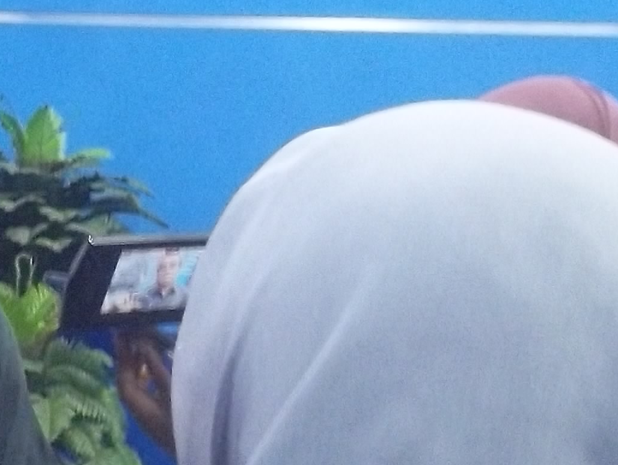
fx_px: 2341
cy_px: 279
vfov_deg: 11.3
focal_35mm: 131
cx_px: -37
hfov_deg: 14.7
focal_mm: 5.2
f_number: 3.7
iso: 367
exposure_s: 1/8
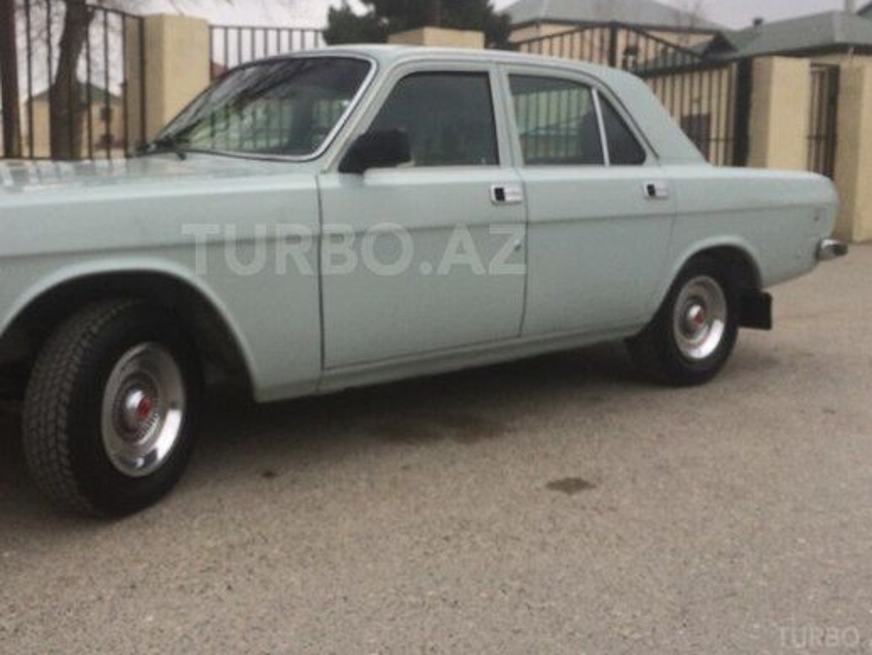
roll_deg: -1.5
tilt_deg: -6.1
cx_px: 354
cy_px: 249
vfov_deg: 38.5
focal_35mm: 37
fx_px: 932
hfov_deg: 49.9
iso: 32
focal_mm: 4.15
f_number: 2.2
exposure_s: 1/297
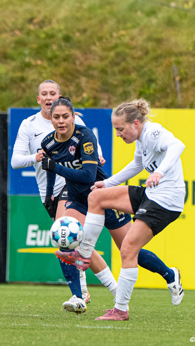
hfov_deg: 1.4
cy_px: 221
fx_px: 8112
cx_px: 58
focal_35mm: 883
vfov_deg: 2.4
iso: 3600
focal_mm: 370
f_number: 6
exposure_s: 1/1000
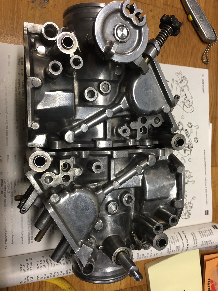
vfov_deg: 61.7
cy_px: 146
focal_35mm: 29
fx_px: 243
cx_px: 109
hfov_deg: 48.2
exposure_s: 1/15
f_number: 2.2
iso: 40
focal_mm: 4.15
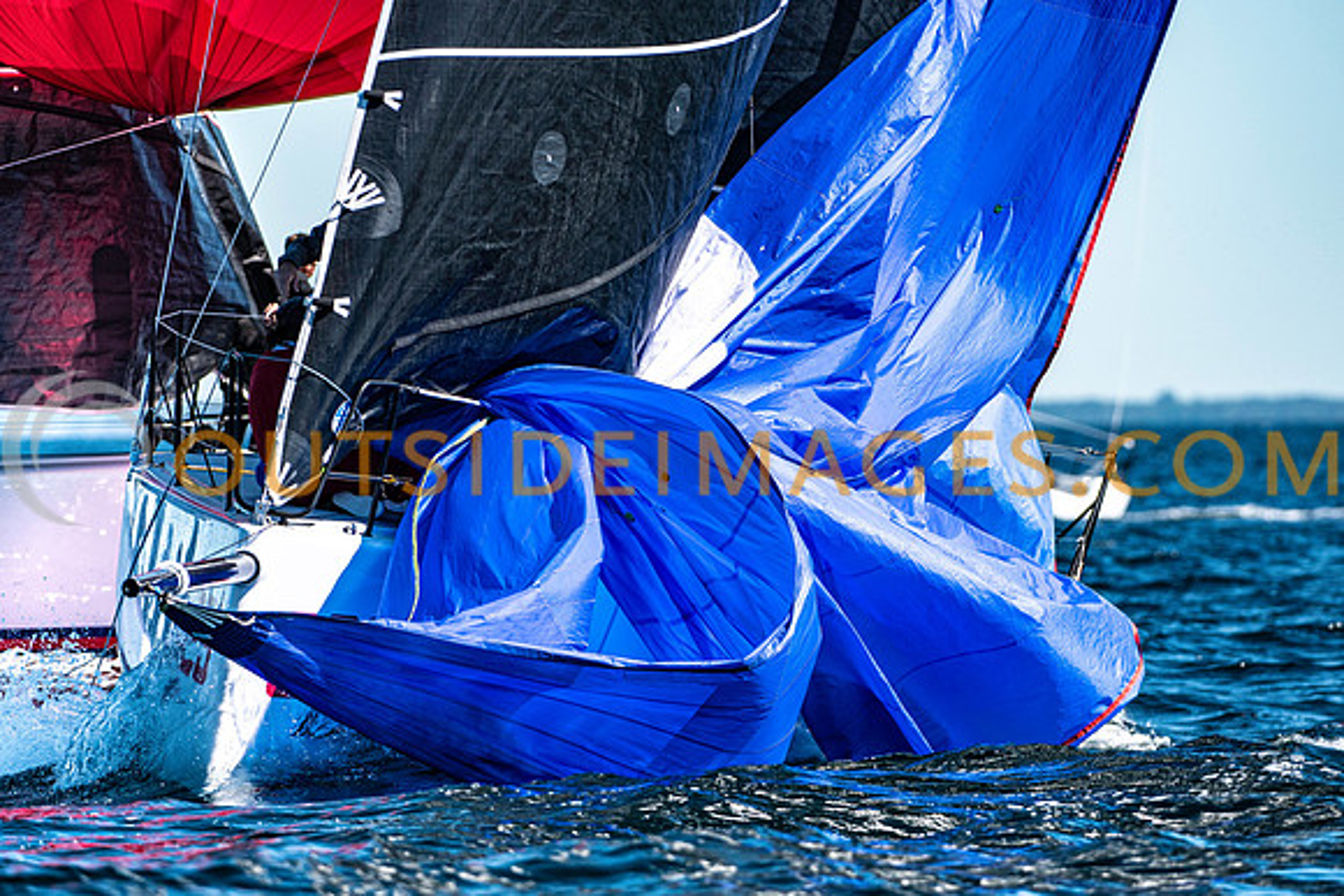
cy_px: 448
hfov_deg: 4.6
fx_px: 16633
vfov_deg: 3.1
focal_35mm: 445
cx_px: 672
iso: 320
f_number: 5
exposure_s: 1/2000
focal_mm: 280
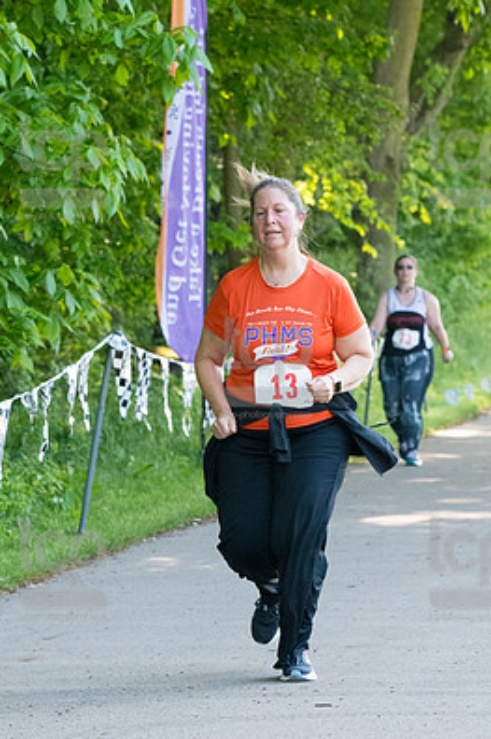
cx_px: 268
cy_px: 368
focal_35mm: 208
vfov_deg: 9.9
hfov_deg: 6.6
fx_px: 4266
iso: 3200
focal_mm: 122
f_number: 5.6
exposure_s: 1/1250
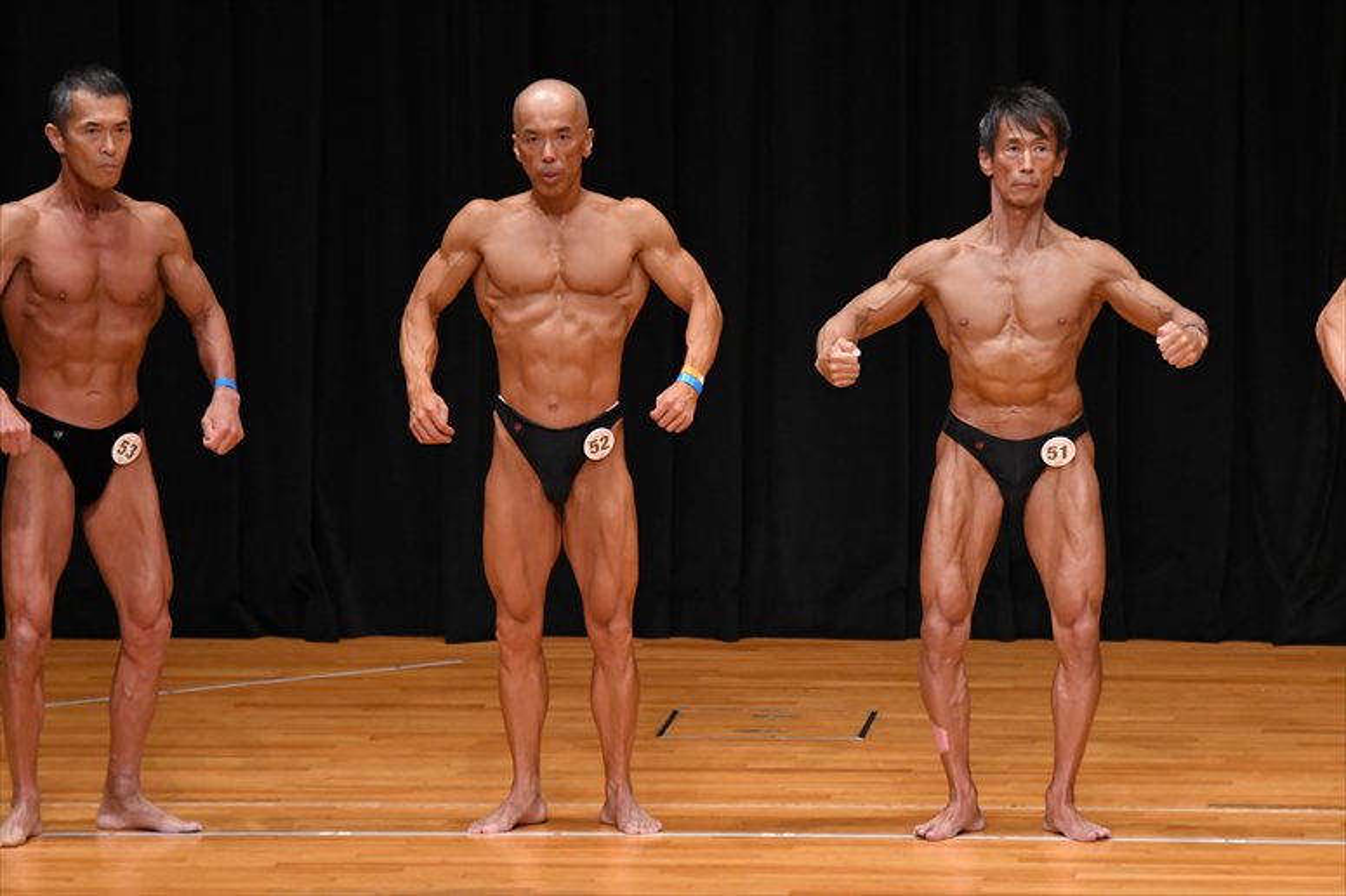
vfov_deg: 4.8
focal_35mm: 285
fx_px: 10651
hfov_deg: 7.2
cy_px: 448
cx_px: 673
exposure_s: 1/400
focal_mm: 190
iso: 3200
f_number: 5.6
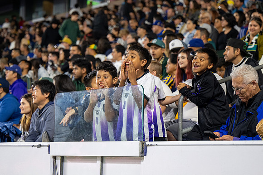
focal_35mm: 111
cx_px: 132
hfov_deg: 18.4
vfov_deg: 12.3
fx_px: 810
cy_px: 88
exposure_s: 1/200
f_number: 2.8
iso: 720
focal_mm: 74
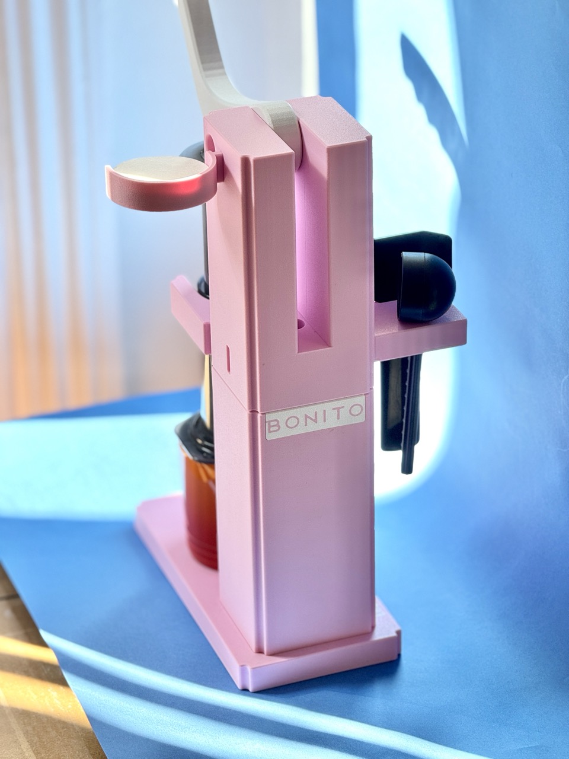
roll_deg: +0.0
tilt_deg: -25.3
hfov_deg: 12.3
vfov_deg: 16.4
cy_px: 380
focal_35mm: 120
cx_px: 284
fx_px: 2630
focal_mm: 15.66
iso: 100
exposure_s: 1/99
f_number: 2.8
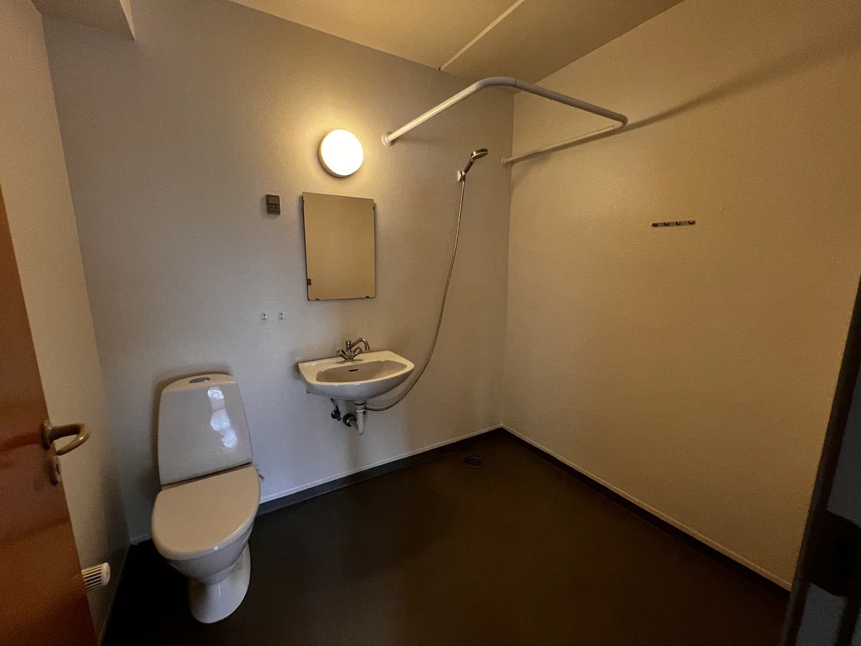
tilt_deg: -10.2
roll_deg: -0.1
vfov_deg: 89.9
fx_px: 323
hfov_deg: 106.2
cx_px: 430
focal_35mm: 13
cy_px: 323
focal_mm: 1.57
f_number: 1.8
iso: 250
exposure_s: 1/50
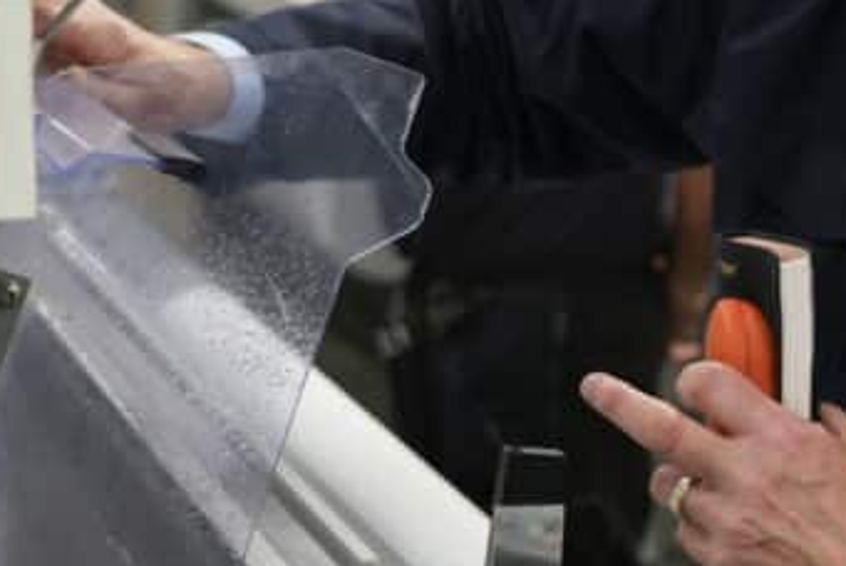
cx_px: 960
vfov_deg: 10.4
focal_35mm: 132
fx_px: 3105
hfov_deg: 15.1
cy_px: 287
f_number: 4
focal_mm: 44
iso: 1000
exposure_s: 1/50
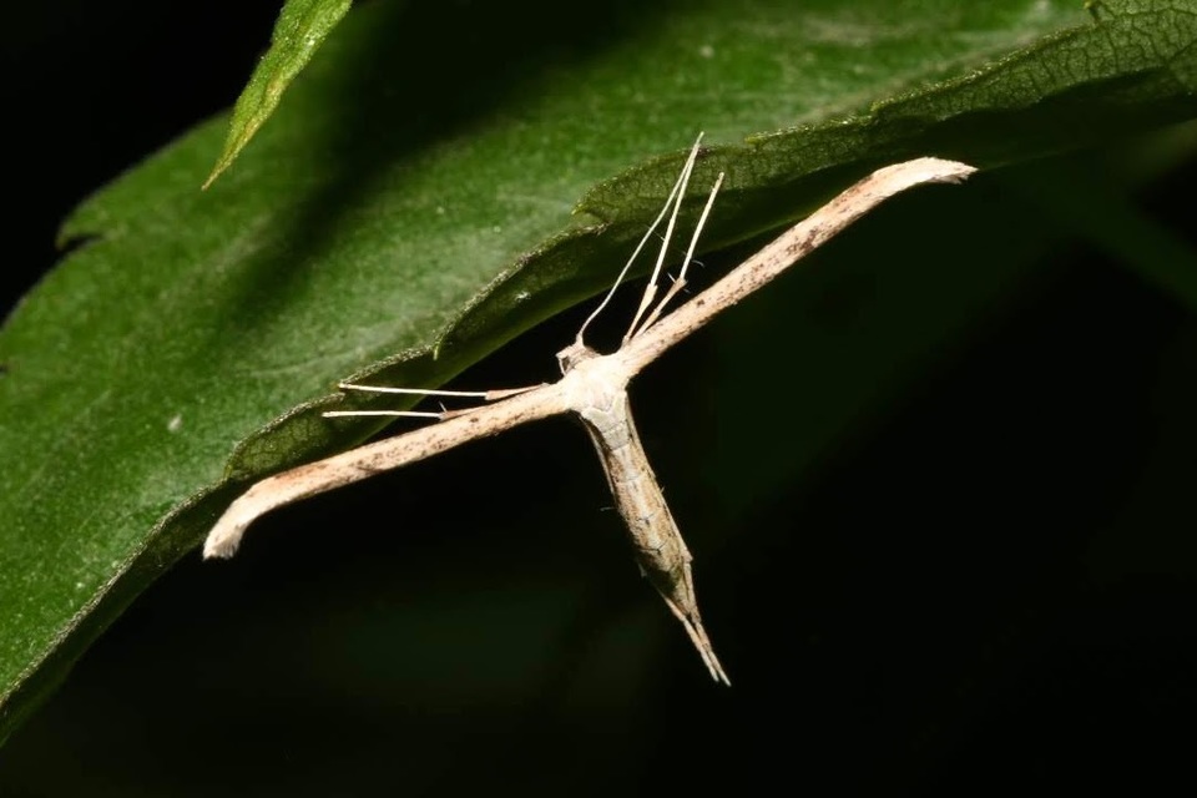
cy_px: 399
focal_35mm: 158
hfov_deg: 13.0
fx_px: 5236
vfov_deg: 8.7
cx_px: 598
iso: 100
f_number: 29
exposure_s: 1/60
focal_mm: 105
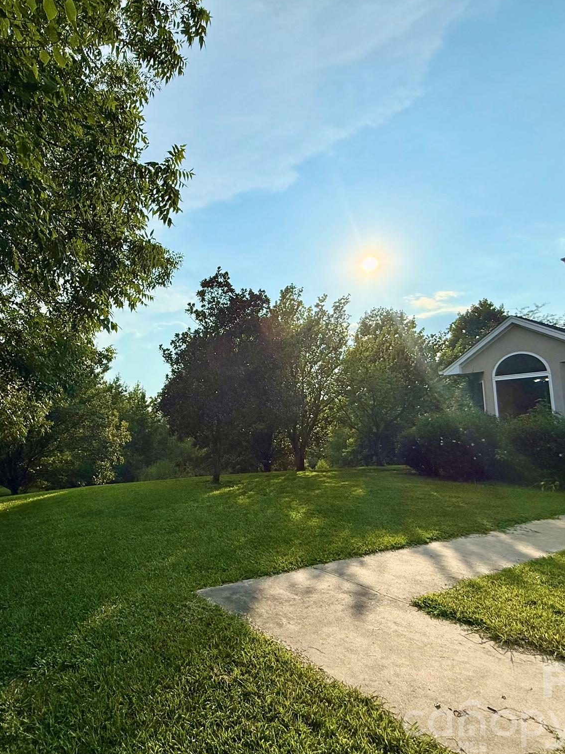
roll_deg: -0.2
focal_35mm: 19
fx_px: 413
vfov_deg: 84.7
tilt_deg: +8.8
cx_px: 191
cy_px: 377
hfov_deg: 66.9
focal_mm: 2.22
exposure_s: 1/5618
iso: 64
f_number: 2.2
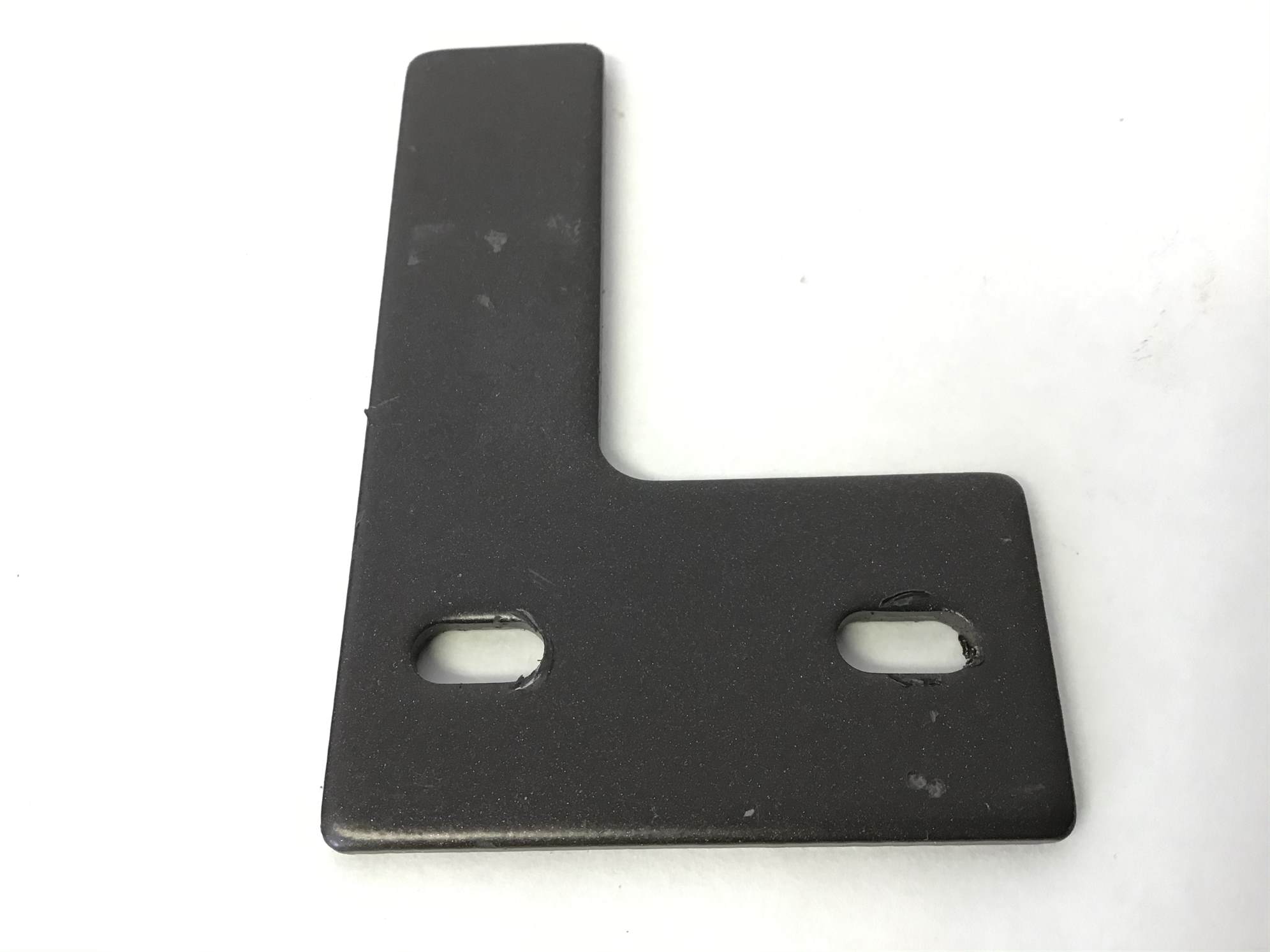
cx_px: 635
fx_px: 1137
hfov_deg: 58.4
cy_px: 476
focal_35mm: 31
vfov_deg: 45.4
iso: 40
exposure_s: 1/30
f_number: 2.4
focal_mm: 3.3
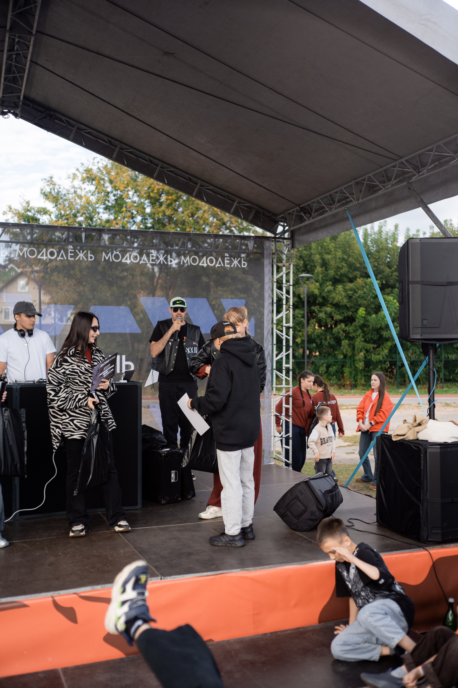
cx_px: 229
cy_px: 344
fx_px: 668
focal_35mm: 35
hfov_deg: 37.9
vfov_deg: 54.4
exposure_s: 1/640
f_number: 2.2
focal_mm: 35
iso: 100
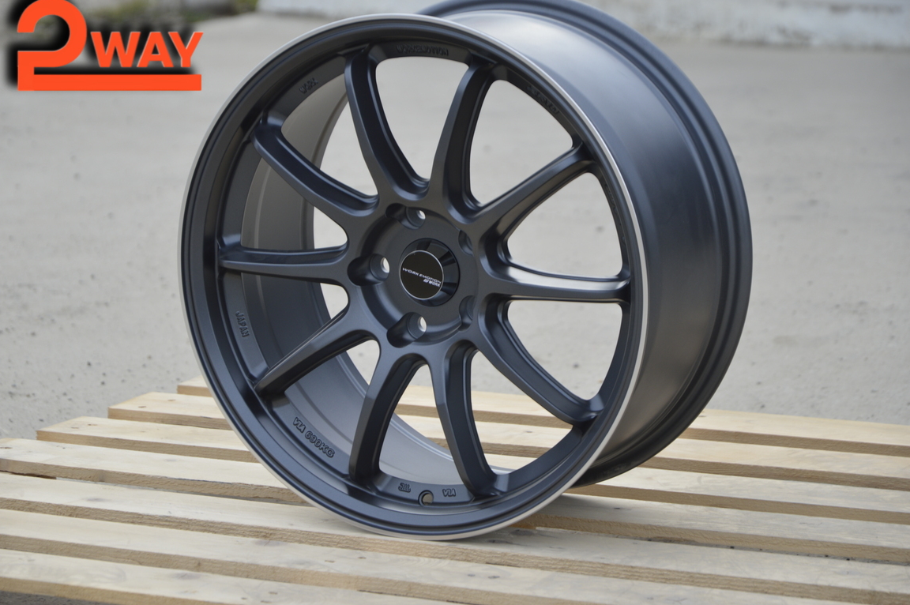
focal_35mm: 165
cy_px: 295
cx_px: 441
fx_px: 4155
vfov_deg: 8.3
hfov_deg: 12.5
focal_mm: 105
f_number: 5.6
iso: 110
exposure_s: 1/125
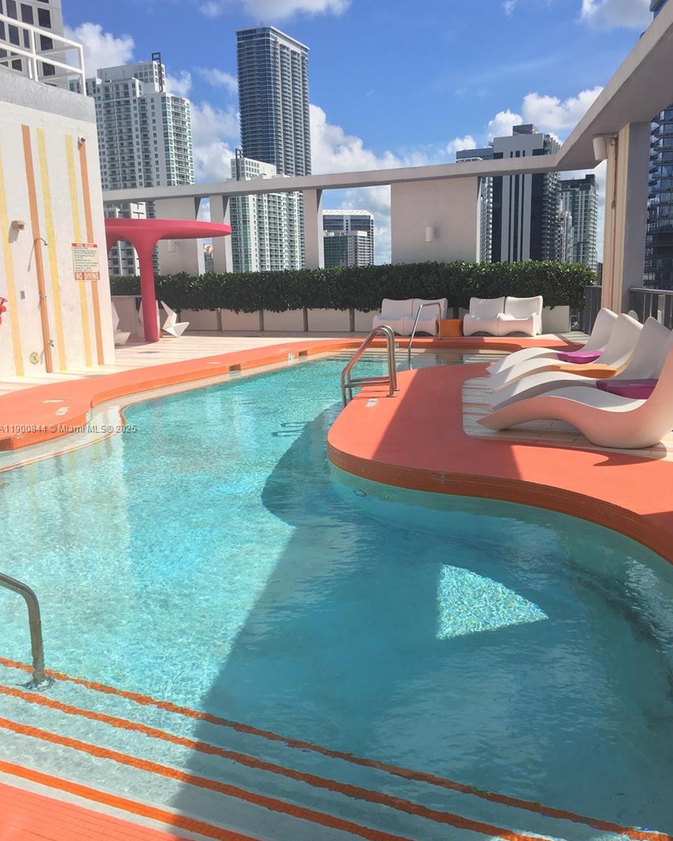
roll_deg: +1.2
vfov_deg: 57.2
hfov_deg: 47.1
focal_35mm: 31
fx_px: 772
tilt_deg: -10.9
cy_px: 429
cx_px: 341
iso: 25
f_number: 2.2
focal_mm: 4.15
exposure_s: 1/1399
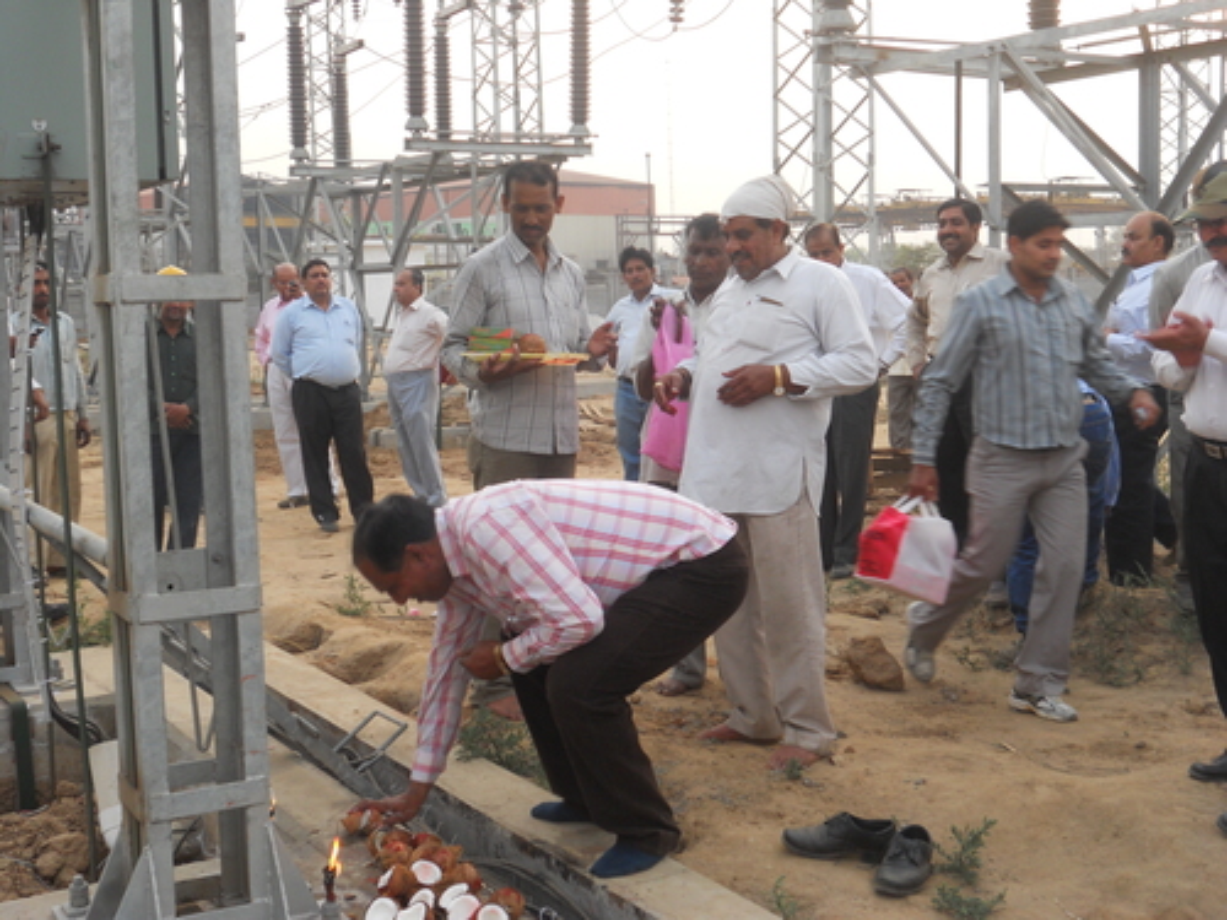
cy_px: 460
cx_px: 614
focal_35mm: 46
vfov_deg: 31.5
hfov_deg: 41.2
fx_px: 1631
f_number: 4.3
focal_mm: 8.2
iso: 80
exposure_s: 1/50
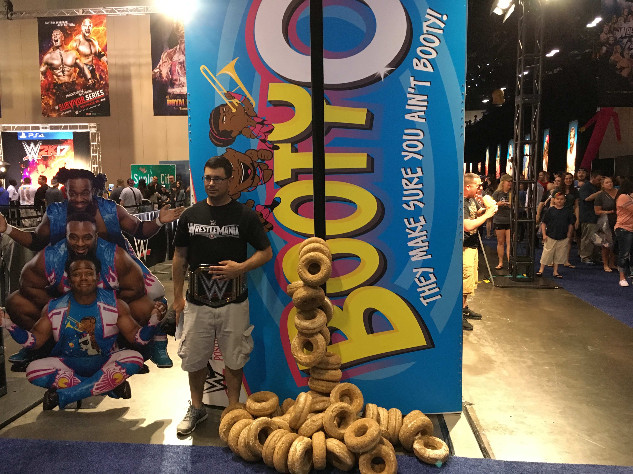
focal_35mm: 29
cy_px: 237
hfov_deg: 61.7
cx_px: 316
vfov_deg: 48.2
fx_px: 530
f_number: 2.2
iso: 200
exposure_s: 1/20
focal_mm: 4.15
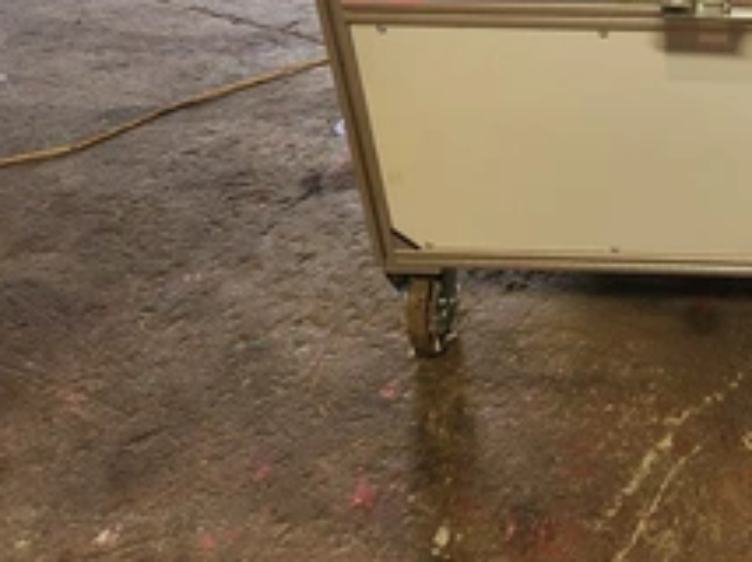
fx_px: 933
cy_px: 95
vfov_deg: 32.4
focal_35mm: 43
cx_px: 668
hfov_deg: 40.7
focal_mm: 5.4
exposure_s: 1/120
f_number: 1.8
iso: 400
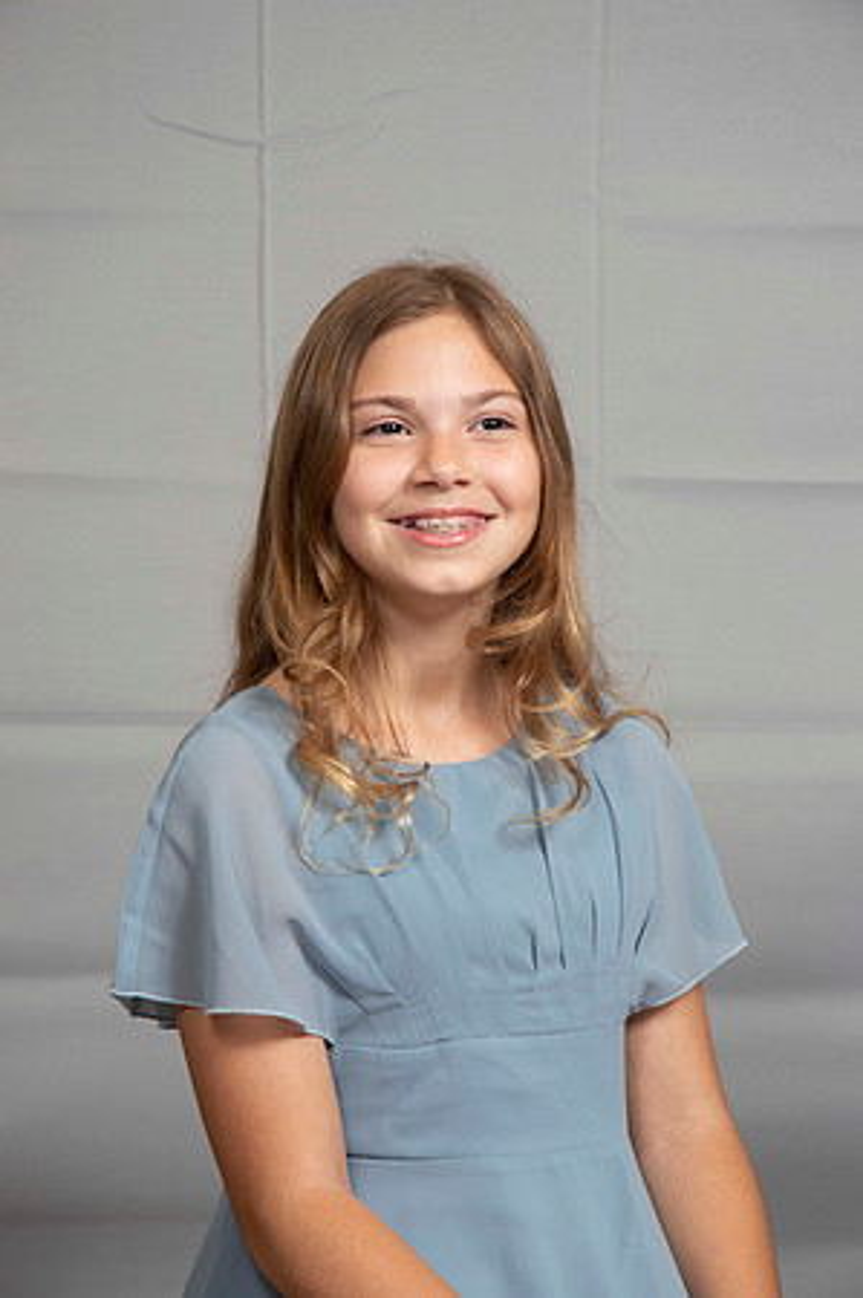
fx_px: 3784
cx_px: 432
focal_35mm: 105
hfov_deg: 13.0
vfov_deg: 19.5
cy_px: 649
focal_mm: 70
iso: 100
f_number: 6.3
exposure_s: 1/60
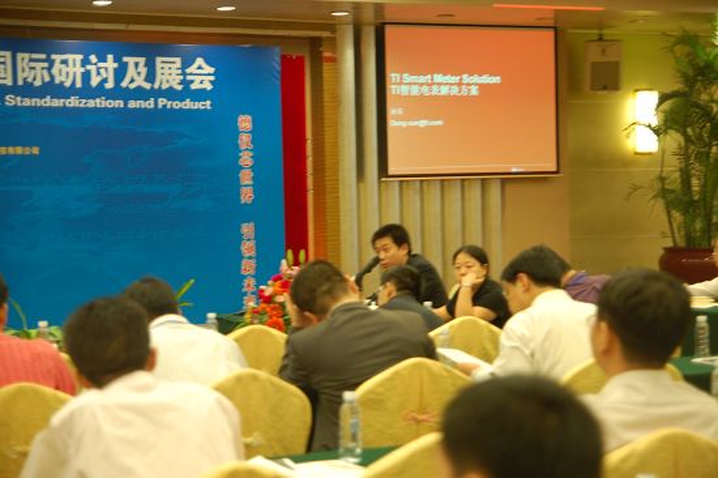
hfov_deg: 27.0
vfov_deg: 18.2
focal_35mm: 75
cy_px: 239
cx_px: 359
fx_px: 1495
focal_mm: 50
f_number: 2.8
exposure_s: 1/20
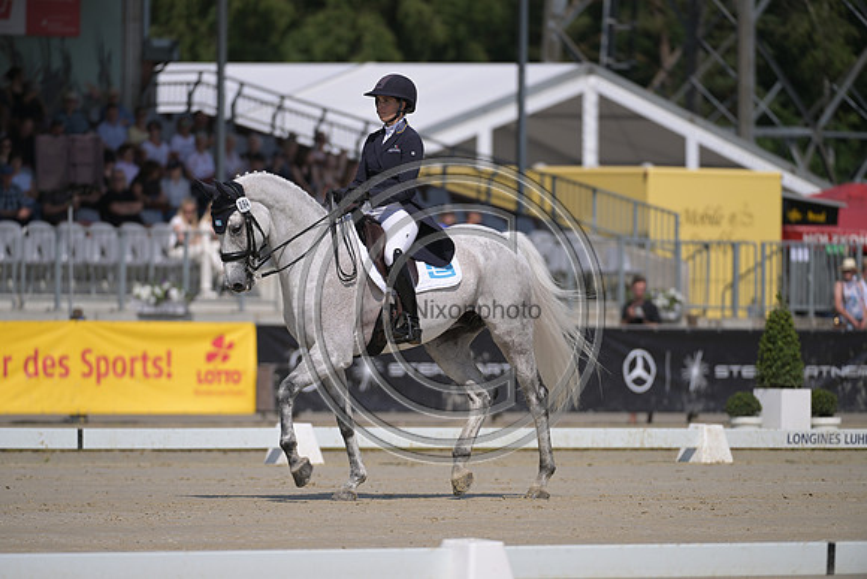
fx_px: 8190
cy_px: 290
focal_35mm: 340
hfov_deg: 6.1
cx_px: 434
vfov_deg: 4.0
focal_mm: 340
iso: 100
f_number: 5
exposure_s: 1/1250
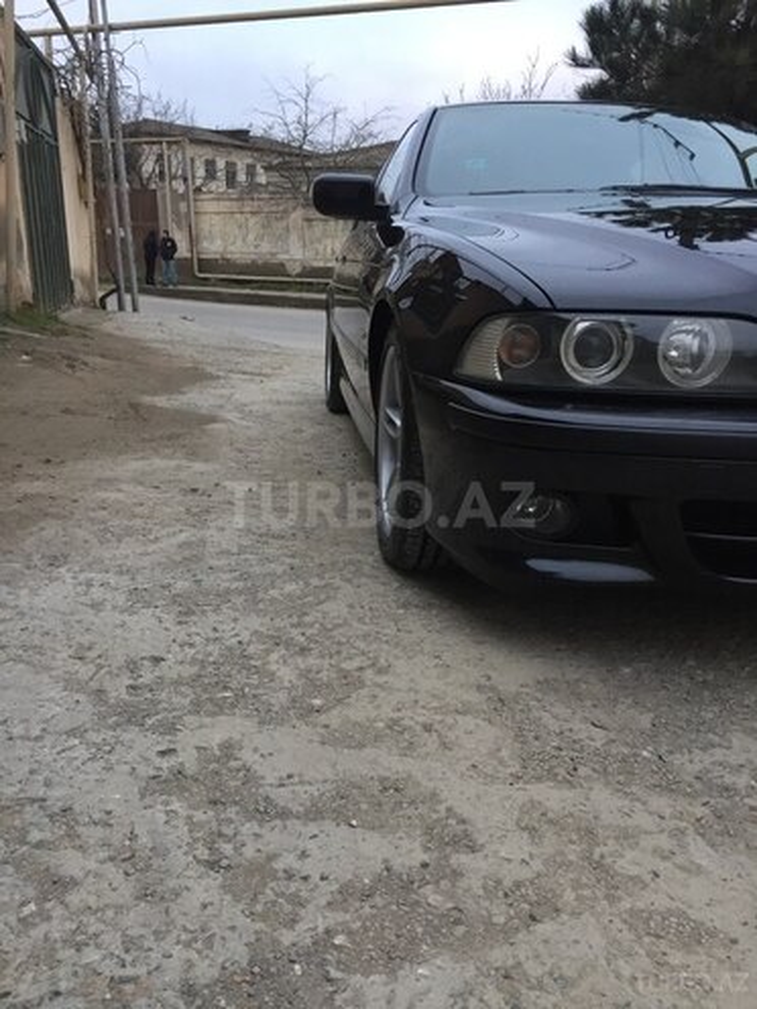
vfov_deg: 61.7
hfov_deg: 48.2
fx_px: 846
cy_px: 504
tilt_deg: -17.0
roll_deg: -0.1
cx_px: 378
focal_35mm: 29
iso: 64
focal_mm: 4.15
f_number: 2.2
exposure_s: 1/33
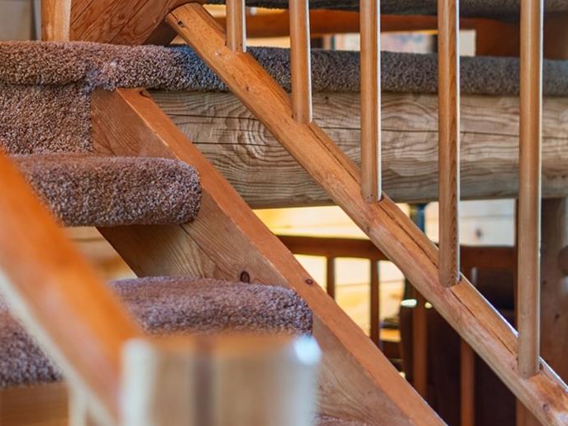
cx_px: 362
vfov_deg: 13.2
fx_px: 1837
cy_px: 124
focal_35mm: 112
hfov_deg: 17.5
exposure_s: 1/13
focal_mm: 50
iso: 200
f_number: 1.8
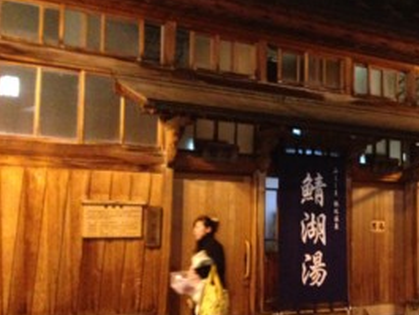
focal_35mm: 56
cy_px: 171
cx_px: 351
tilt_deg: +5.9
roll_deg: -0.1
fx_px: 678
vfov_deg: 26.1
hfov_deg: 33.1
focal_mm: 4.12
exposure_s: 1/15
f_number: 2.4
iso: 800
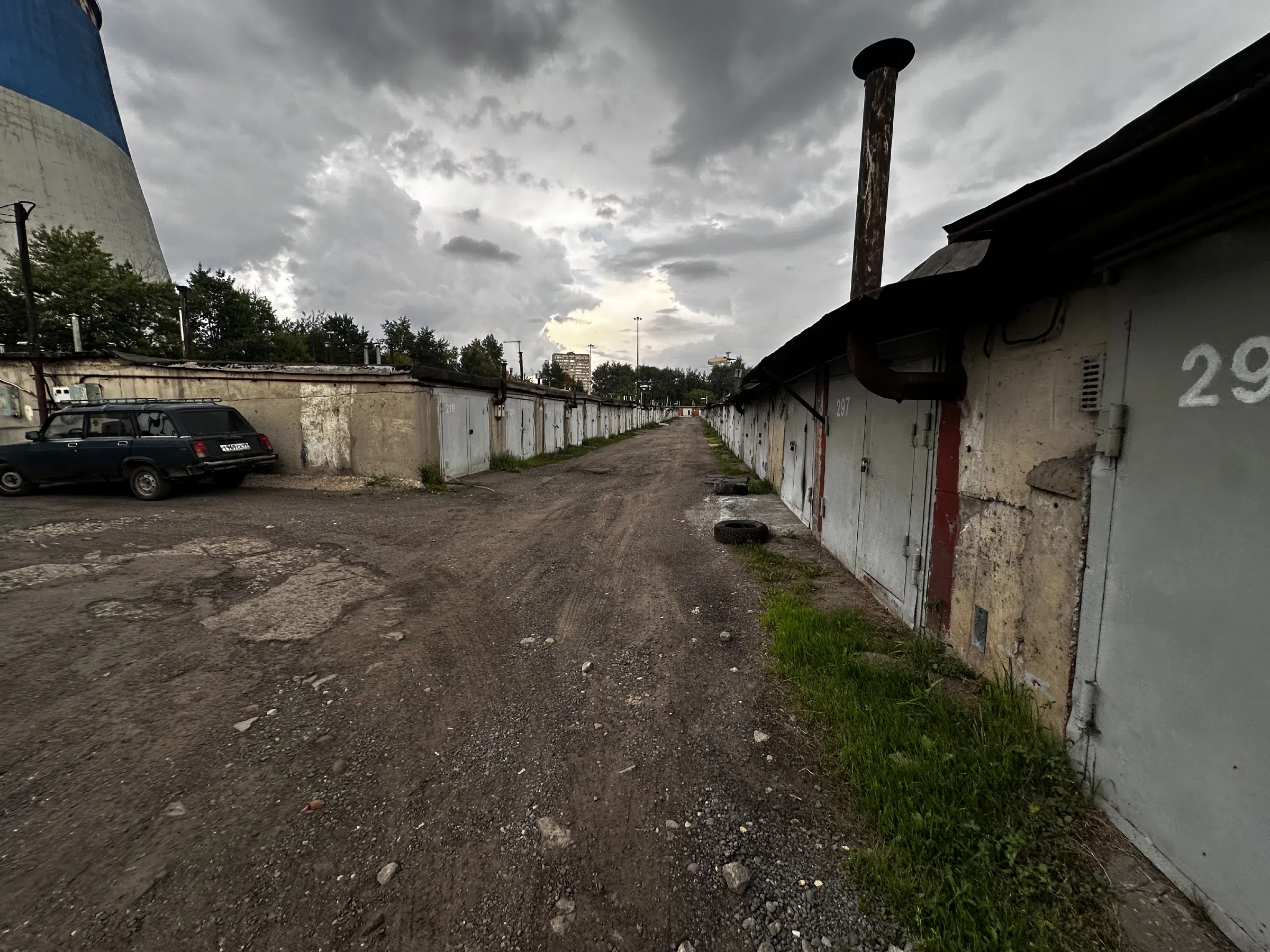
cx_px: 635
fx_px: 514
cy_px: 476
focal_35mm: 14
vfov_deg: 85.7
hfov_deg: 102.1
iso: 40
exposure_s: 1/235
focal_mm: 2.22
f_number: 2.2
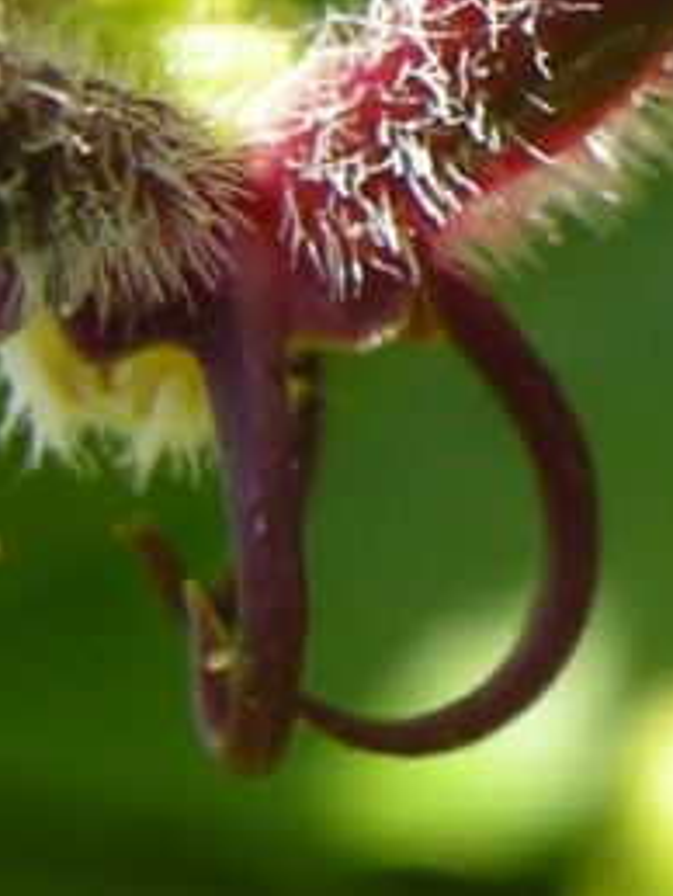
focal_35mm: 271
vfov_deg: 7.2
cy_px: -448
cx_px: 1707
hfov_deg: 5.3
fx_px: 7013
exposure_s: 1/146
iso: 64
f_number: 3.8
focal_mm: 7.5
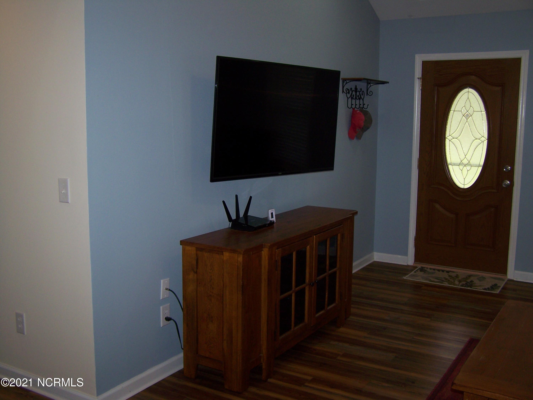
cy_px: 200
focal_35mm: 38
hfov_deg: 49.0
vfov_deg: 37.7
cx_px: 266
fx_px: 585
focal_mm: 6.3
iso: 80
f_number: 2.8
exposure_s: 1/60
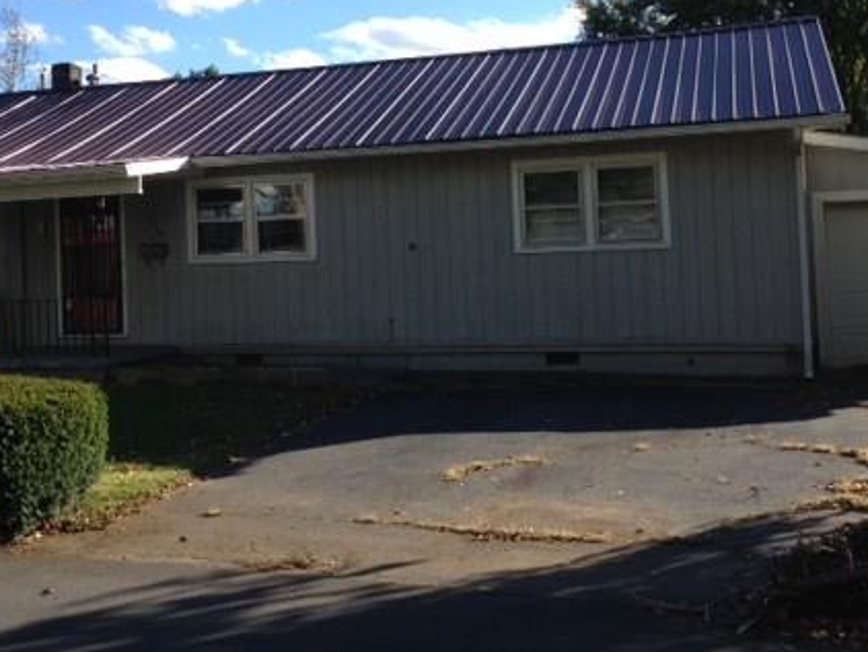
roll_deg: +1.8
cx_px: 339
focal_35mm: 50
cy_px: 222
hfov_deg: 38.0
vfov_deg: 29.0
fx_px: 1254
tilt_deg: +1.7
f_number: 2.4
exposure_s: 1/919
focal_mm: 4.12
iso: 50
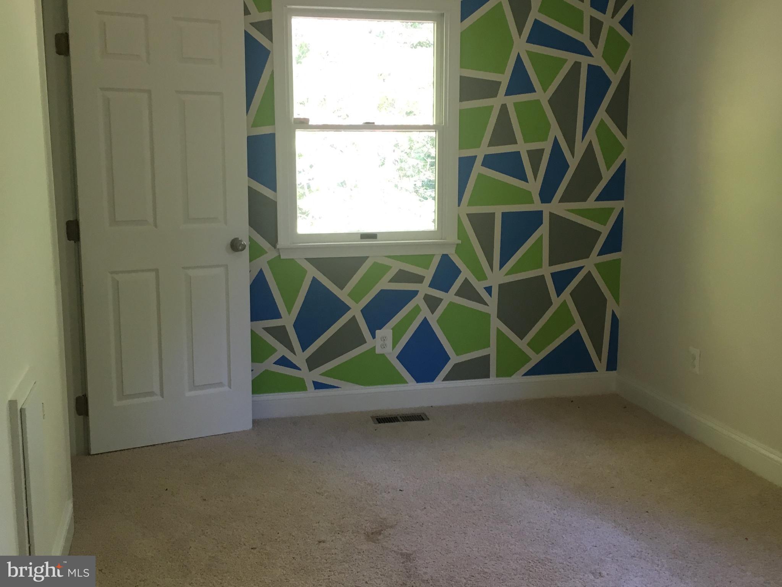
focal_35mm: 29
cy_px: 294
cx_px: 391
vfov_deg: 48.2
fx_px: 655
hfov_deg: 61.7
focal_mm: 4.15
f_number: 2.2
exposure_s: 1/30
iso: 64
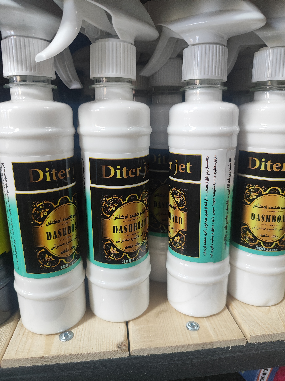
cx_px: 142
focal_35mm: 24
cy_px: 190
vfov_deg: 71.6
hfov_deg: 56.8
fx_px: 263
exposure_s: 1/100
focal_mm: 5.89
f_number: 1.89
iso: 404
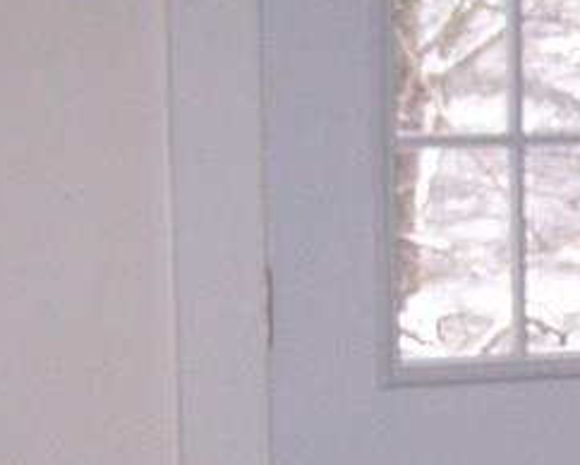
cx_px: 832
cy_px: 415
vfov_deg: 9.8
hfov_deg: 11.8
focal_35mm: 157
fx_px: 2697
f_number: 2.8
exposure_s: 1/60
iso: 140
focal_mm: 6.3
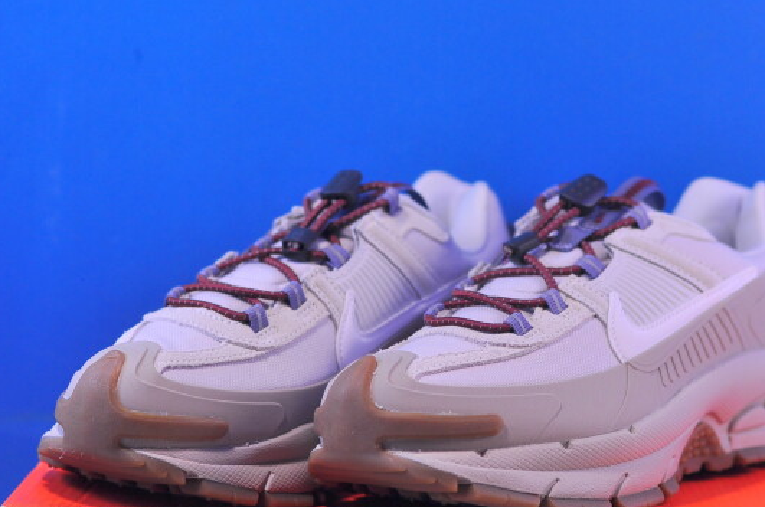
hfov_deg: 18.1
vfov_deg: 12.1
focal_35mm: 113
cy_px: 220
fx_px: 2397
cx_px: 467
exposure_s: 1/250
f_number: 3.2
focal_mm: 50
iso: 250
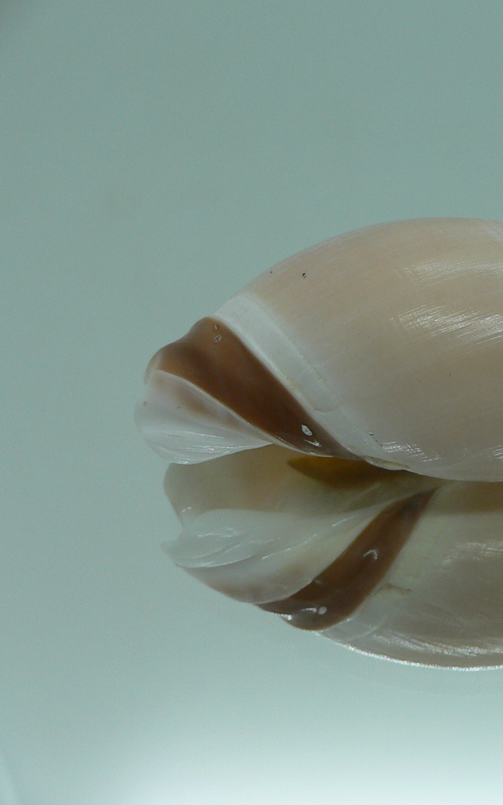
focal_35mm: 50
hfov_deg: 24.9
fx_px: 1097
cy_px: 406
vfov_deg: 40.3
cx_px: 477
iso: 80
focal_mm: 4.6
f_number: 2.8
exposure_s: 1/60
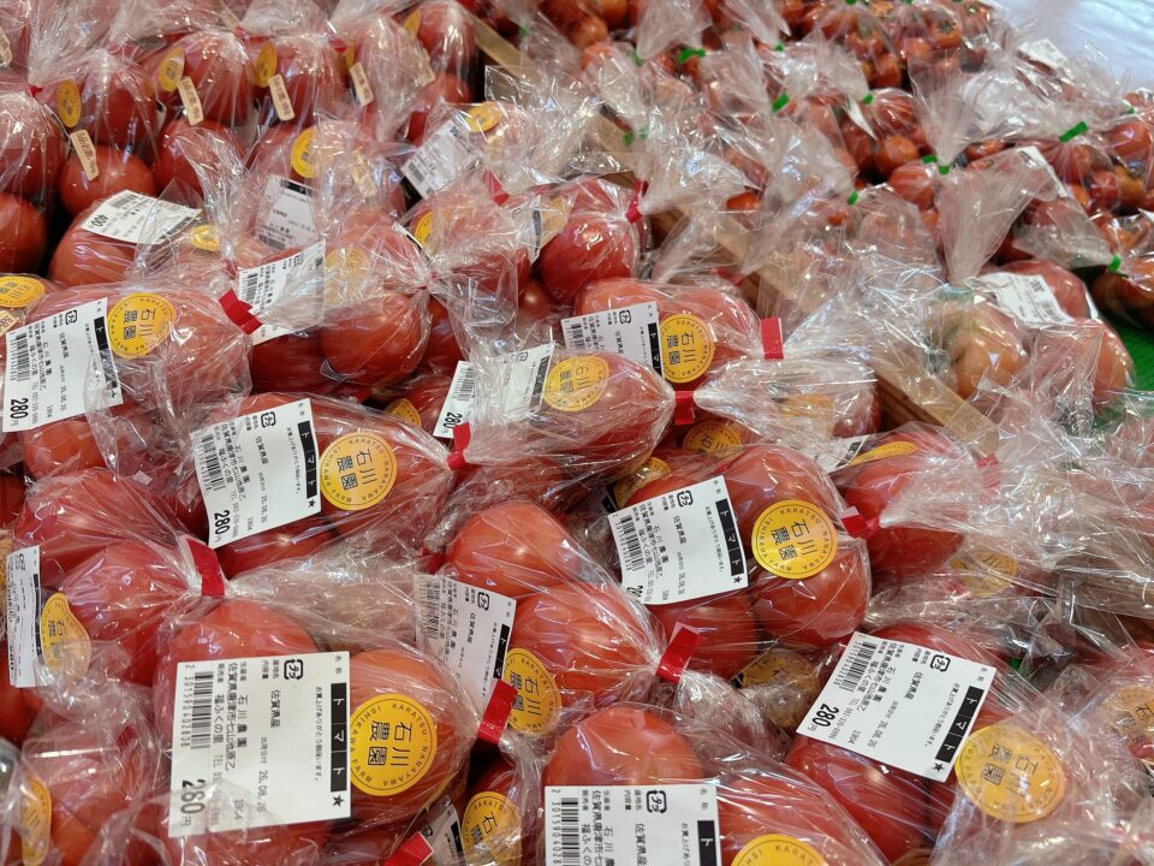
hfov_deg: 67.3
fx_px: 867
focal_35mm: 26
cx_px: 577
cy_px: 433
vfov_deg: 53.1
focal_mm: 5.96
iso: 64
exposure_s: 1/60
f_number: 1.6
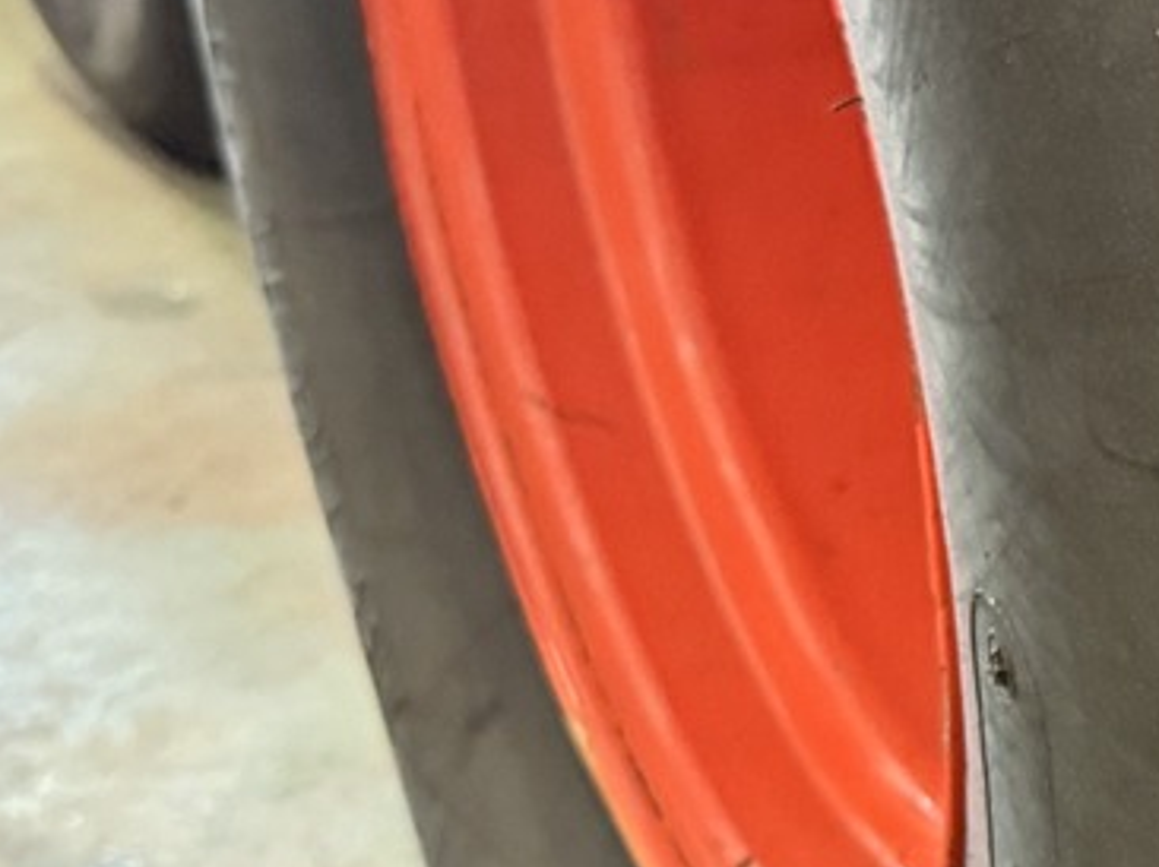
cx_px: 1685
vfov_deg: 14.0
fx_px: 3513
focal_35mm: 105
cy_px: 721
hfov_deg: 17.1
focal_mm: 6.76
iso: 800
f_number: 1.78
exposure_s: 1/50
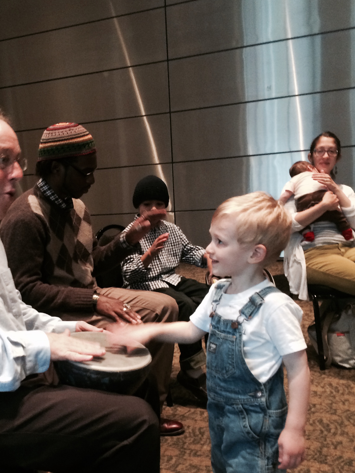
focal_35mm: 43
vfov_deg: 43.7
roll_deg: +4.9
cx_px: 92
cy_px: 279
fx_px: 588
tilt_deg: -12.5
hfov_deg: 33.0
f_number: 2.2
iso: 320
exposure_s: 1/24
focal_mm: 4.15
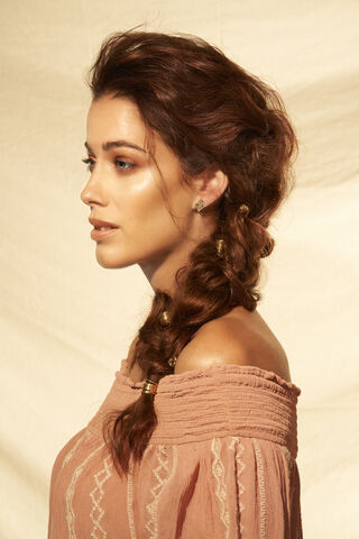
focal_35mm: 85
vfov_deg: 23.9
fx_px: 1271
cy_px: 270
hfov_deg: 16.1
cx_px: 180
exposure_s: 1/250
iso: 3200
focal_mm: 85
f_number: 10
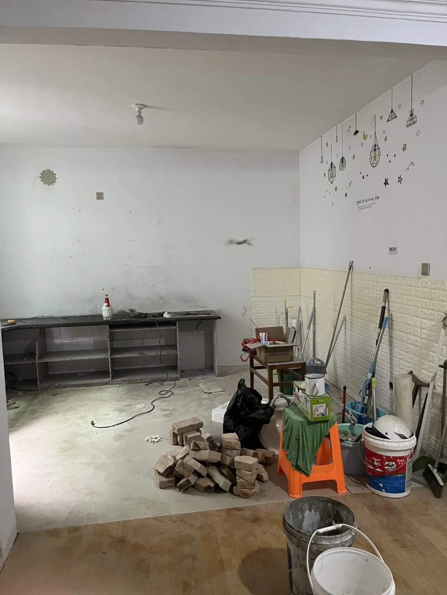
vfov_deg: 67.3
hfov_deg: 53.1
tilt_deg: -6.8
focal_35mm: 26
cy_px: 298
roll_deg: +2.3
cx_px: 224
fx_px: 448
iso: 500
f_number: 1.6
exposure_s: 1/50
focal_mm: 5.1
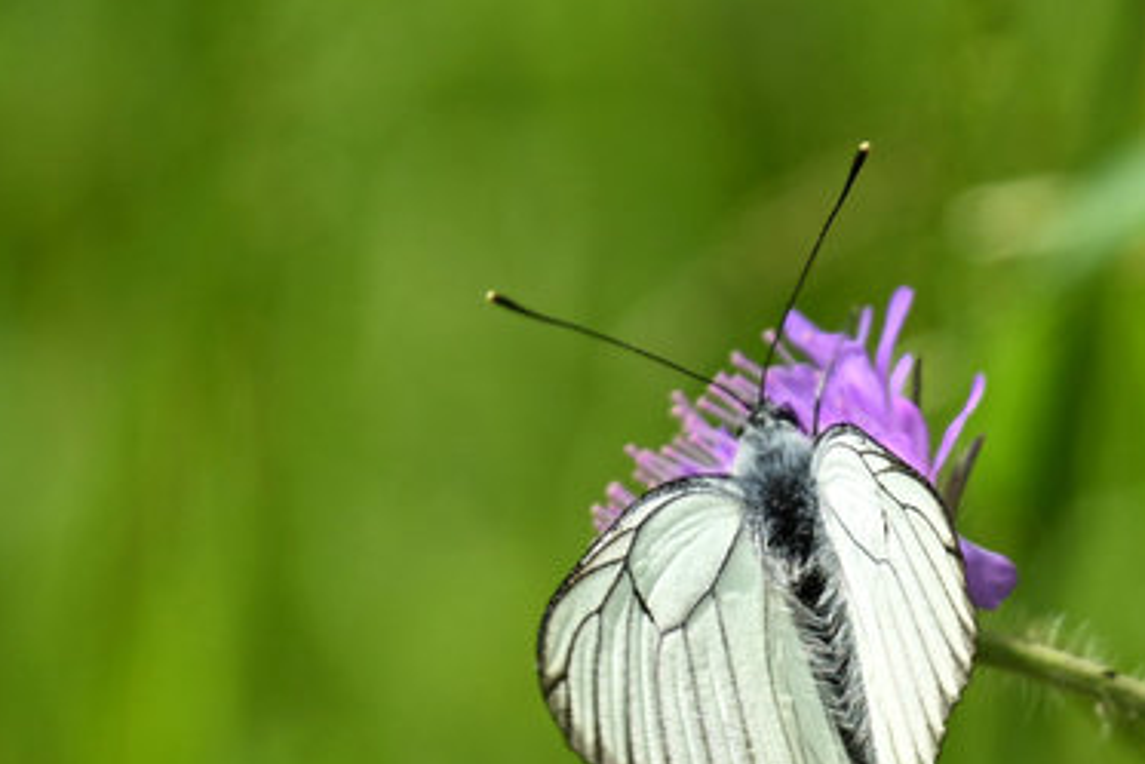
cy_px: 342
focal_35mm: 536
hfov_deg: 3.8
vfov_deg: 2.6
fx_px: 17053
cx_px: 181
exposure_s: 1/250
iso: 125
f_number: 8
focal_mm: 250
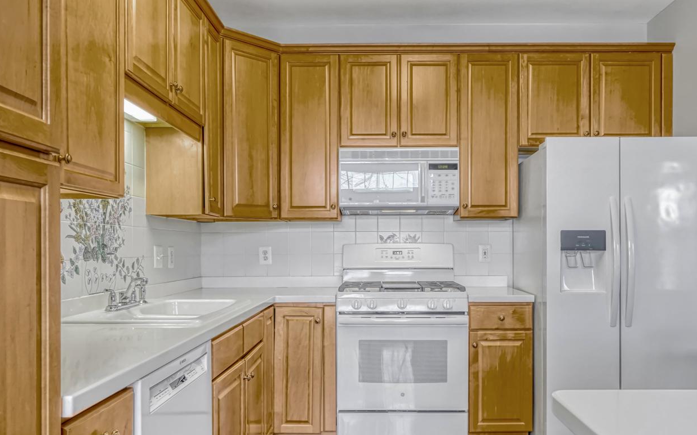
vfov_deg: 45.8
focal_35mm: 27
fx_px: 513
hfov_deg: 68.2
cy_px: 257
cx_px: 385
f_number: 8
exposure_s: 1/800
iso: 1250
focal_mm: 16
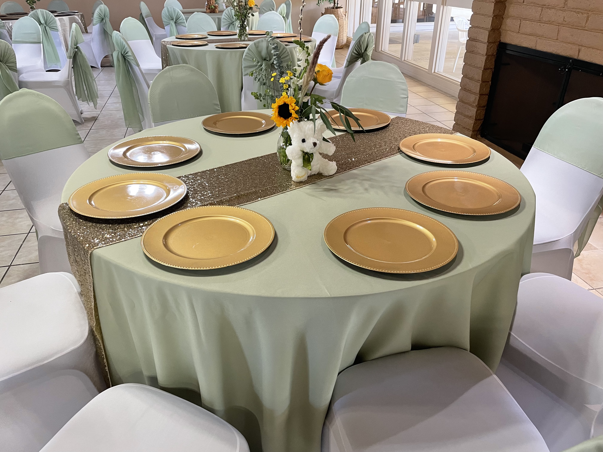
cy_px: 226
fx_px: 453
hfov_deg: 67.3
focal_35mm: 26
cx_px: 302
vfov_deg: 53.1
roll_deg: +0.2
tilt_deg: -28.2
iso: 160
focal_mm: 4.2
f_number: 1.6
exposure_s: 1/60
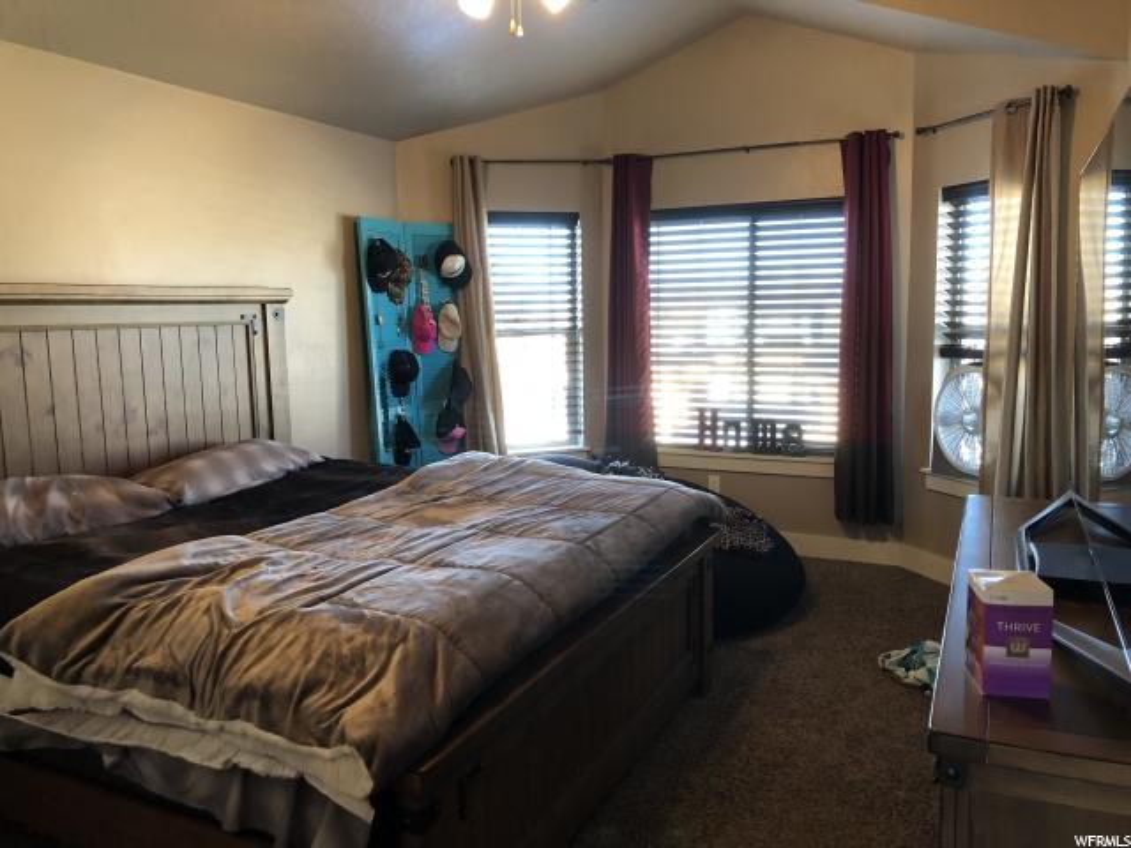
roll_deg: +1.2
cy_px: 424
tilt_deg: -6.5
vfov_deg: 49.7
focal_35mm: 28
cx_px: 566
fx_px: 915
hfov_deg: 63.4
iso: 64
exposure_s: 1/15
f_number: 1.8
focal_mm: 4
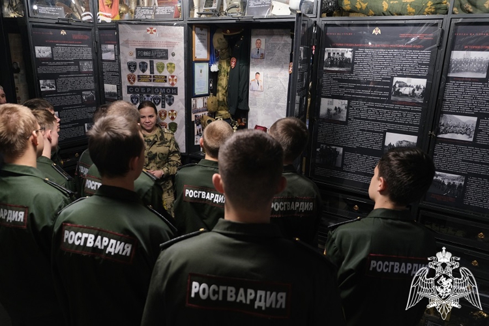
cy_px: 163
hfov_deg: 67.4
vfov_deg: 47.9
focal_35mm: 27
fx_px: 367
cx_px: 244
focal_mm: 18
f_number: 2.8
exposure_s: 1/30
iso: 500
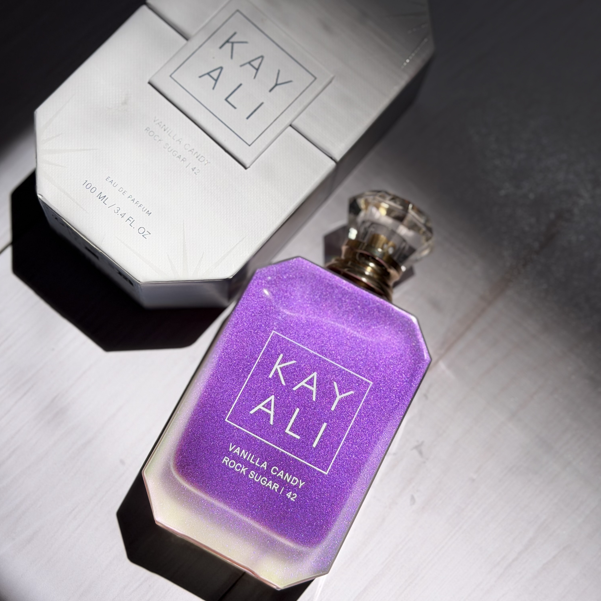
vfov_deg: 30.0
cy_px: 256
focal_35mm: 57
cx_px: 301
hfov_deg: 30.0
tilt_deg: -73.5
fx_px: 1120
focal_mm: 6.76
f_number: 1.78
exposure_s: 1/3534
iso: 64
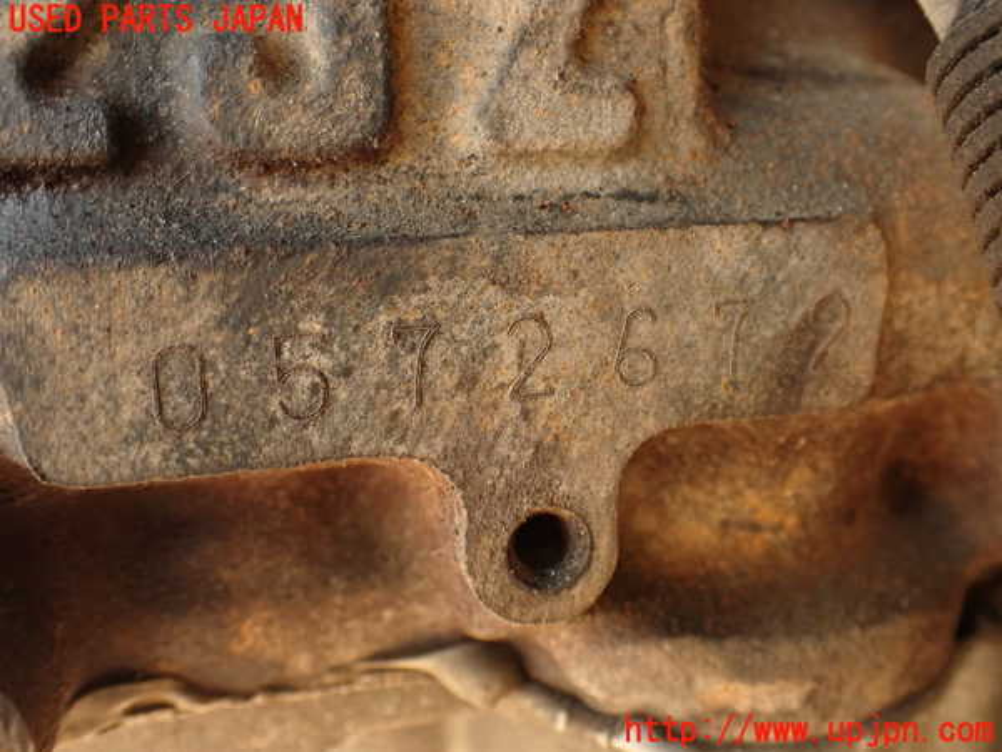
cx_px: 501
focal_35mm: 36
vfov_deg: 39.7
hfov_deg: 51.4
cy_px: 376
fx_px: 1042
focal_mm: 6.37
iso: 250
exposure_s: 1/40
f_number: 2.5
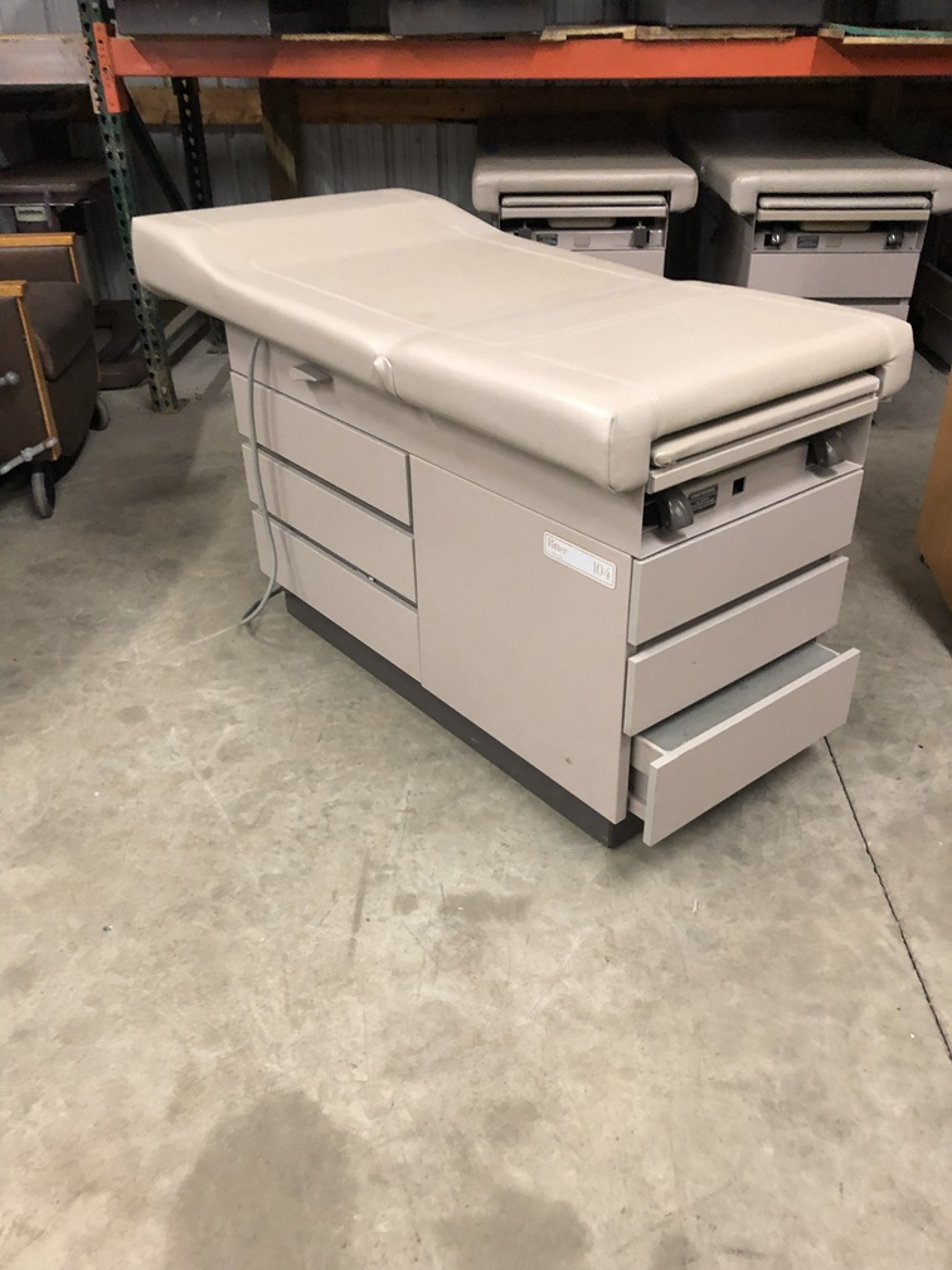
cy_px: 635
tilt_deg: -29.8
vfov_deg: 63.4
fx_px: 1027
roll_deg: +0.6
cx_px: 476
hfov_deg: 49.7
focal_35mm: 28
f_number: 1.8
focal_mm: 3.99
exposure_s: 1/15
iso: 100
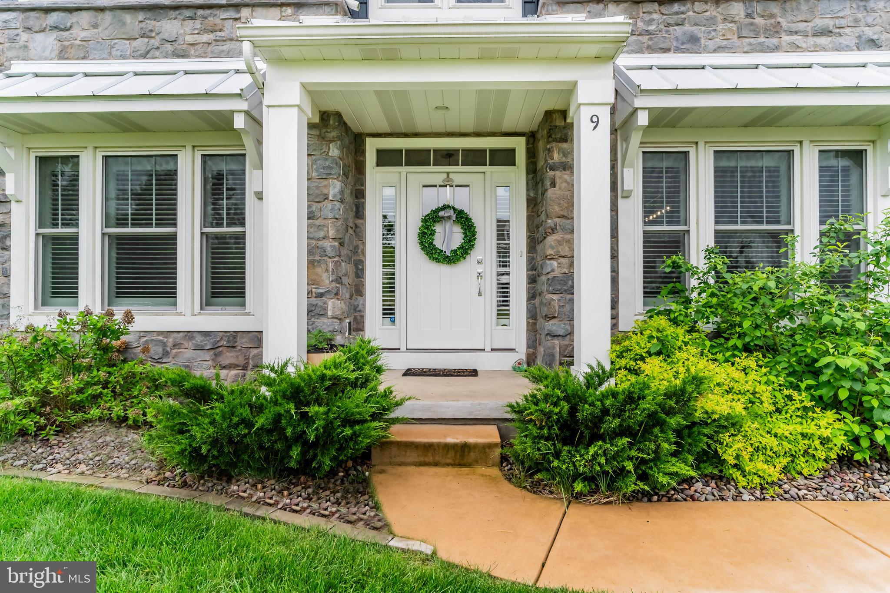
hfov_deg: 90.0
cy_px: 296
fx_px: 445
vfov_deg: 67.4
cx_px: 445
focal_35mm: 18
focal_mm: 18
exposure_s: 1/320
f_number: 8
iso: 500
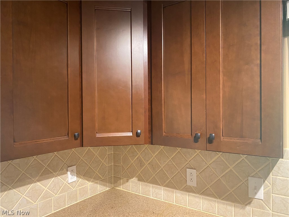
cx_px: 144
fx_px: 217
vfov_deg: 53.1
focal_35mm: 26
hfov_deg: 67.3
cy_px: 108
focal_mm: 4.25
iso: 500
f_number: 1.8
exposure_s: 1/60
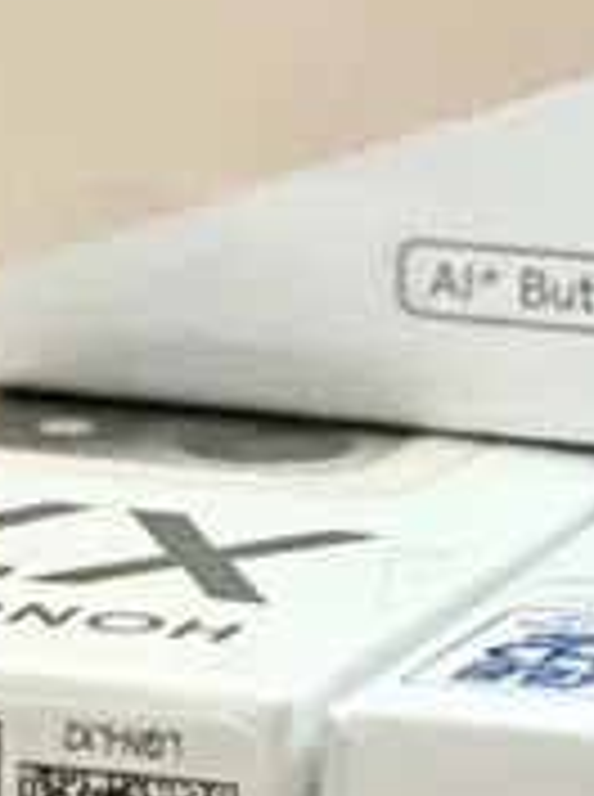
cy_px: 290
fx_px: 8519
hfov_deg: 4.0
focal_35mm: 371
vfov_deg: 5.4
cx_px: 940
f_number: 1.78
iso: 125
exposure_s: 1/100
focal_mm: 6.86
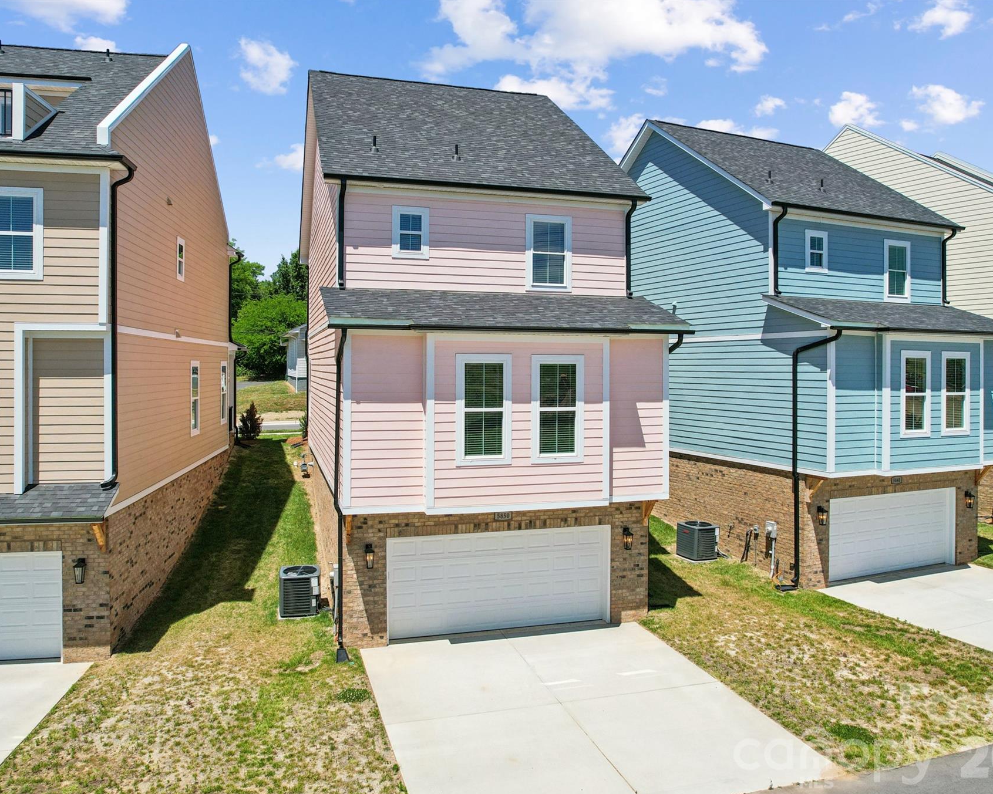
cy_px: 398
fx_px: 735
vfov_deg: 56.8
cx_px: 486
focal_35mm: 25
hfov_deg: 68.1
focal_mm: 8.4
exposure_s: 1/500
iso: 140
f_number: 2.8
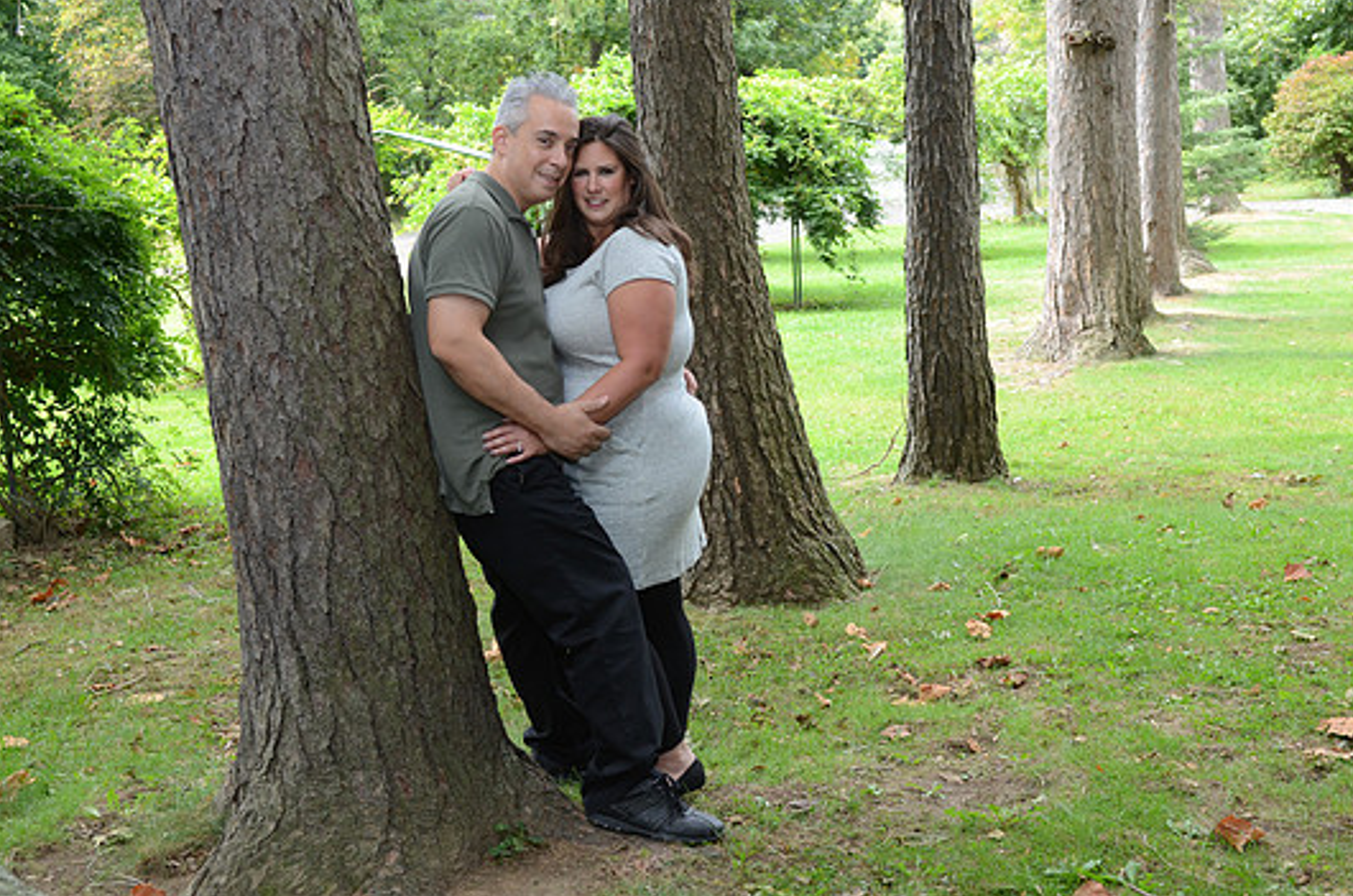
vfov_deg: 29.1
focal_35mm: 46
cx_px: 631
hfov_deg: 42.8
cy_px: 457
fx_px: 1725
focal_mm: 28
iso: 500
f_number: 4.5
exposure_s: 1/250
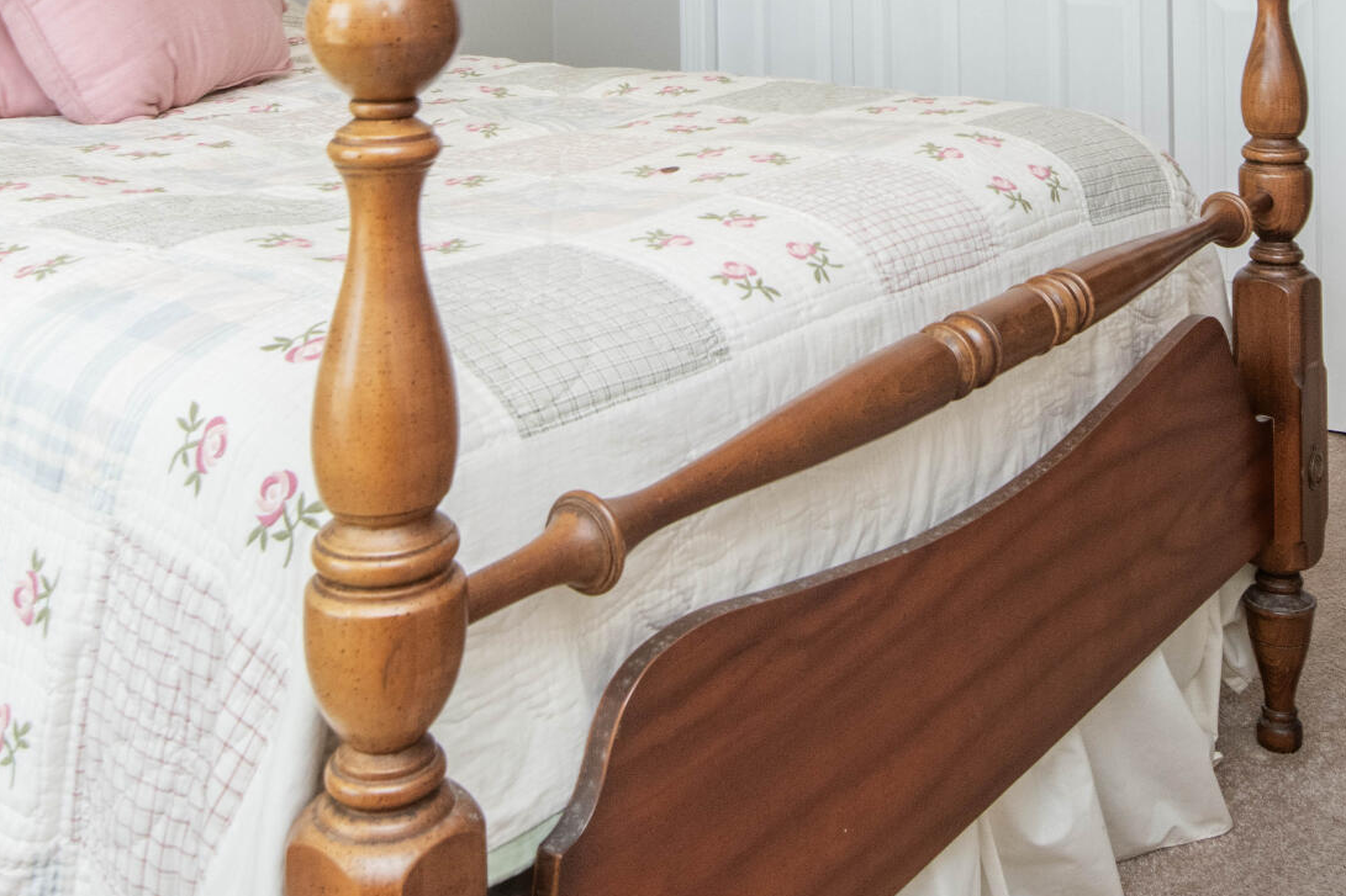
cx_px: 781
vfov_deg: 27.1
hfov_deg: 44.4
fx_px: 1645
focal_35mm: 44
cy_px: -170
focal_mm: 16
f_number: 9
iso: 500
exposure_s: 1/60
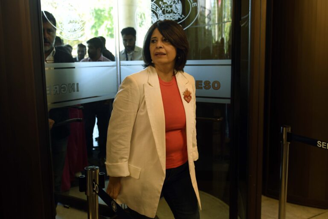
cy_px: 110
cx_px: 164
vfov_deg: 36.9
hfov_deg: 53.1
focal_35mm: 36
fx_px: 328
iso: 1250
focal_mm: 24
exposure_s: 1/320
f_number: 2.8
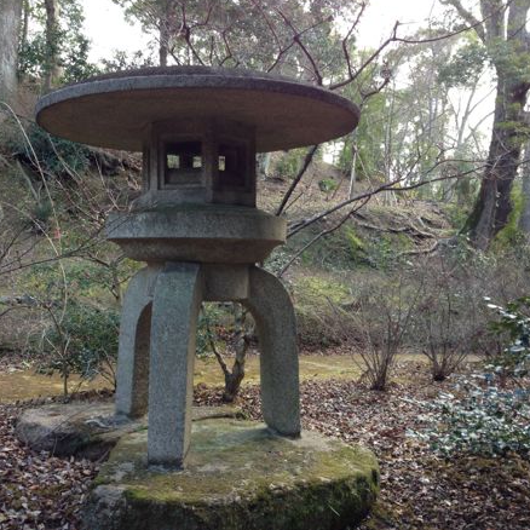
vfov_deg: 41.9
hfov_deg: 41.6
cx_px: 201
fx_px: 693
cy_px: 259
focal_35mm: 40
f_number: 2.4
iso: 50
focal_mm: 4.13
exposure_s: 1/40
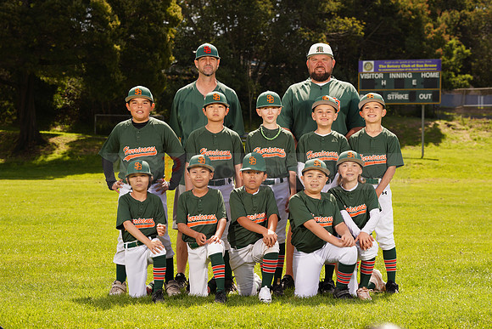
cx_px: 246
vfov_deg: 13.7
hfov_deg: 20.4
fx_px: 1367
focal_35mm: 100
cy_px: 164
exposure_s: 1/160
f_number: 9
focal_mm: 100
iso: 100
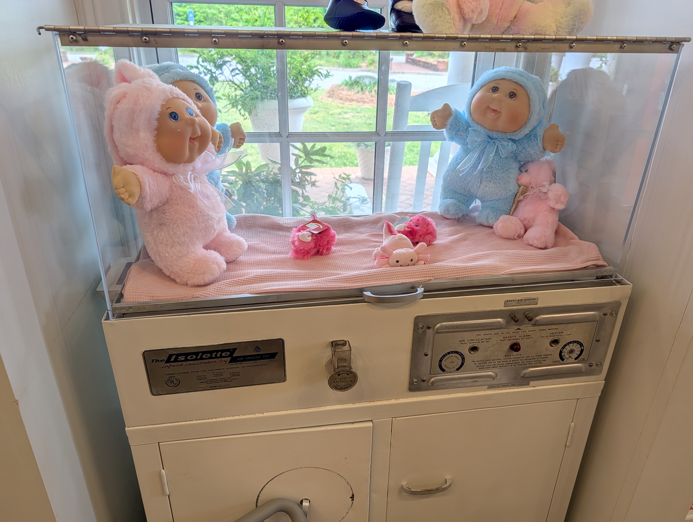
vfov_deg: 56.9
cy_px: 261
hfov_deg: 71.5
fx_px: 481
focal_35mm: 24
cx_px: 346
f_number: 1.68
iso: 22
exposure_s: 1/686
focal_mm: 6.9
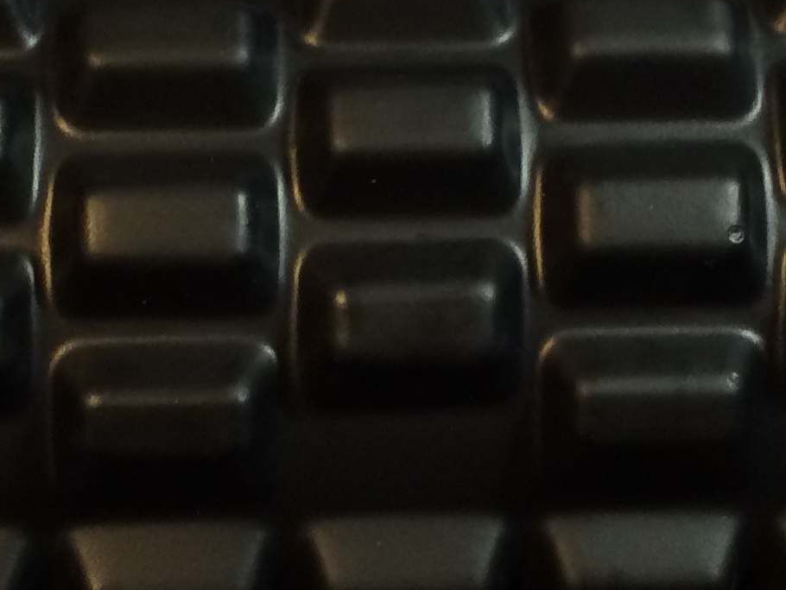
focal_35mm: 104
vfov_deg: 14.2
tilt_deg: -66.9
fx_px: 2362
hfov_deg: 18.9
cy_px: 425
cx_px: 311
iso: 125
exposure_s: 1/33
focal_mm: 4.15
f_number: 2.2
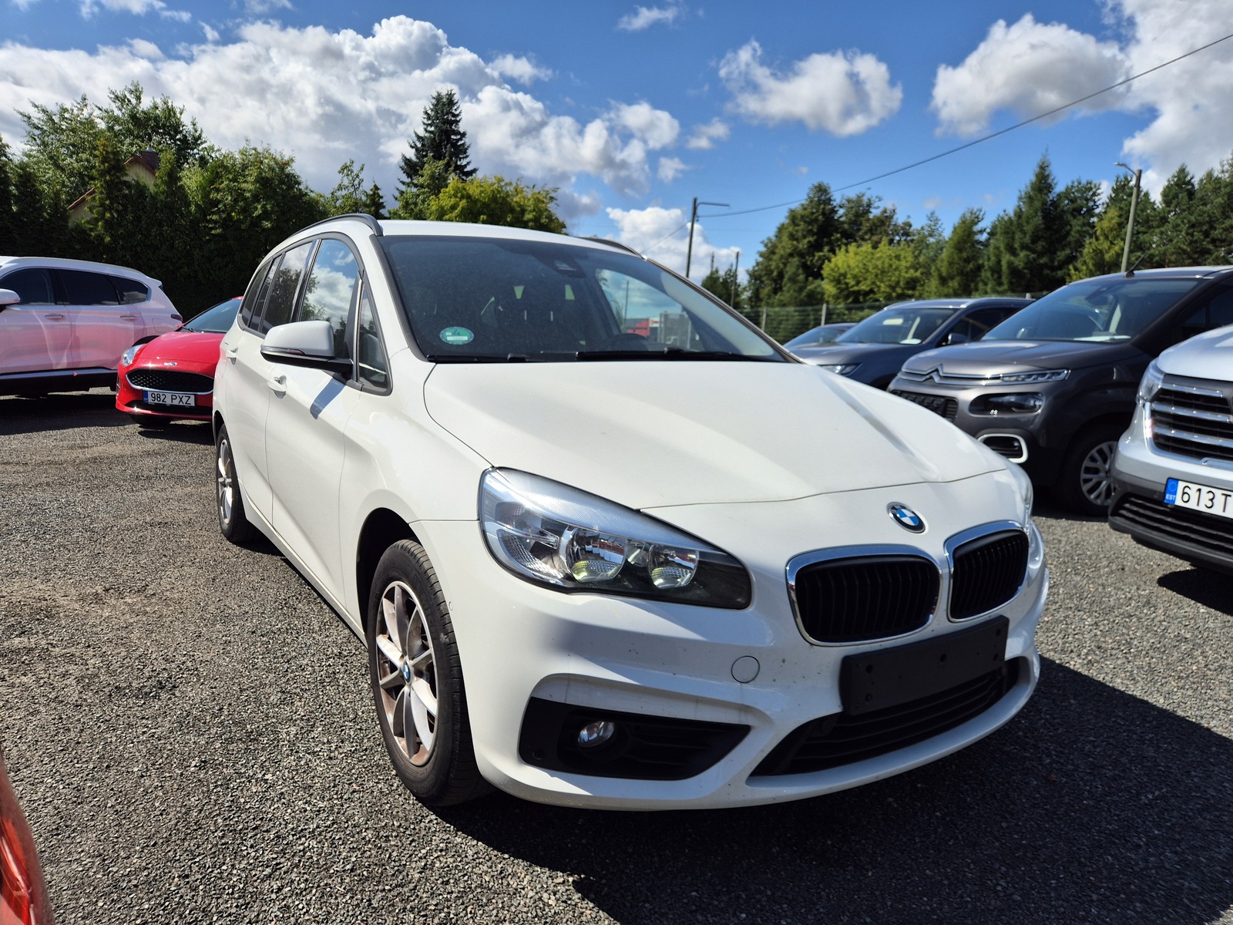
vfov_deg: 58.9
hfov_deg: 73.9
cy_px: 462
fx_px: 819
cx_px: 616
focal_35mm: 23
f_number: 1.8
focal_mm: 5.4
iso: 25
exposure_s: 1/2672
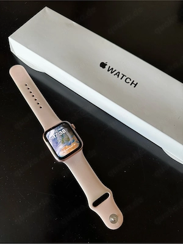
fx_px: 169
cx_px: 92
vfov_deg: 71.6
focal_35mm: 24
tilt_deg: -67.9
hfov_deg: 56.8
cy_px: 122
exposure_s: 1/60
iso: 200
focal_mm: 6.76
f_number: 1.78
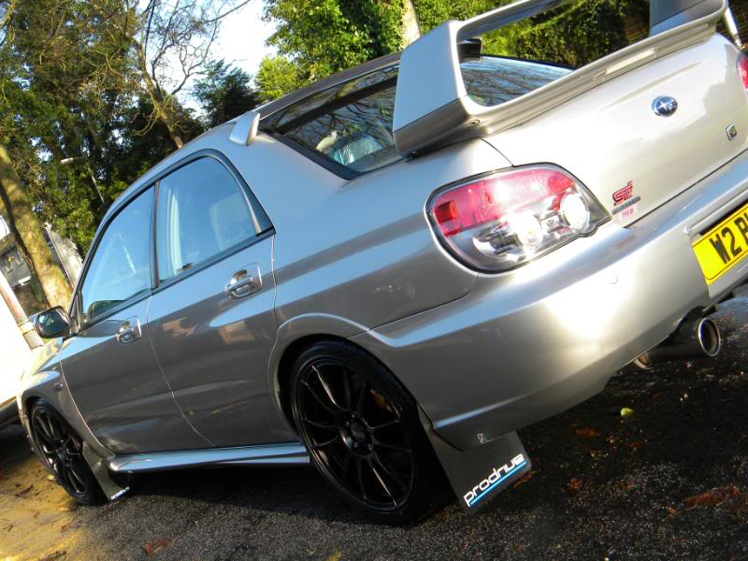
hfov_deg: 45.8
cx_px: 374
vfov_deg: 35.1
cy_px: 280
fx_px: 886
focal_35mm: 41
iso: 80
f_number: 3.8
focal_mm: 7.3
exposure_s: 1/140
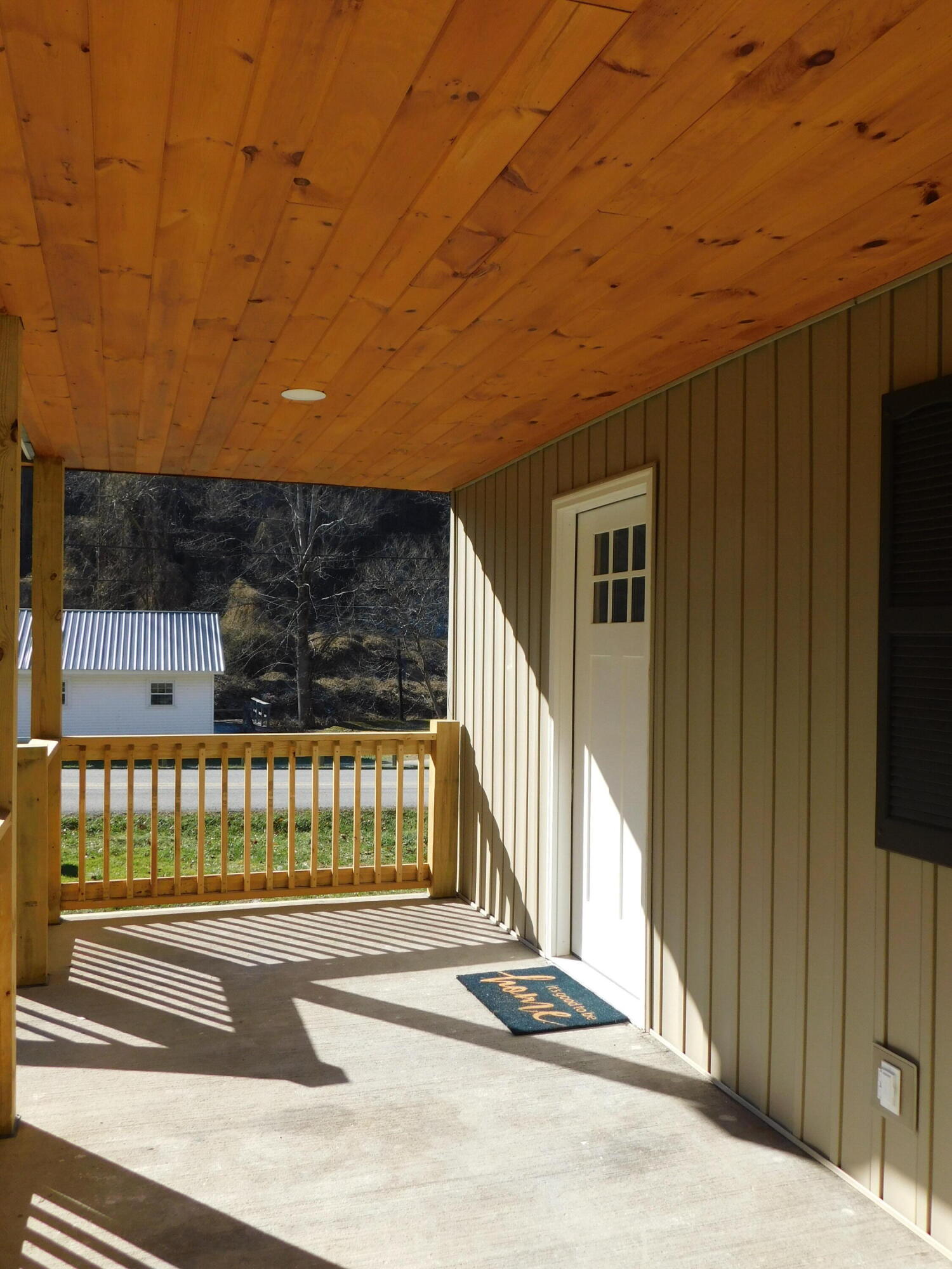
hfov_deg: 46.8
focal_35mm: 30
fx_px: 1100
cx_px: 476
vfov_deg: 60.0
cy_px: 634
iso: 125
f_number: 3.2
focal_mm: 5.3
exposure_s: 1/800
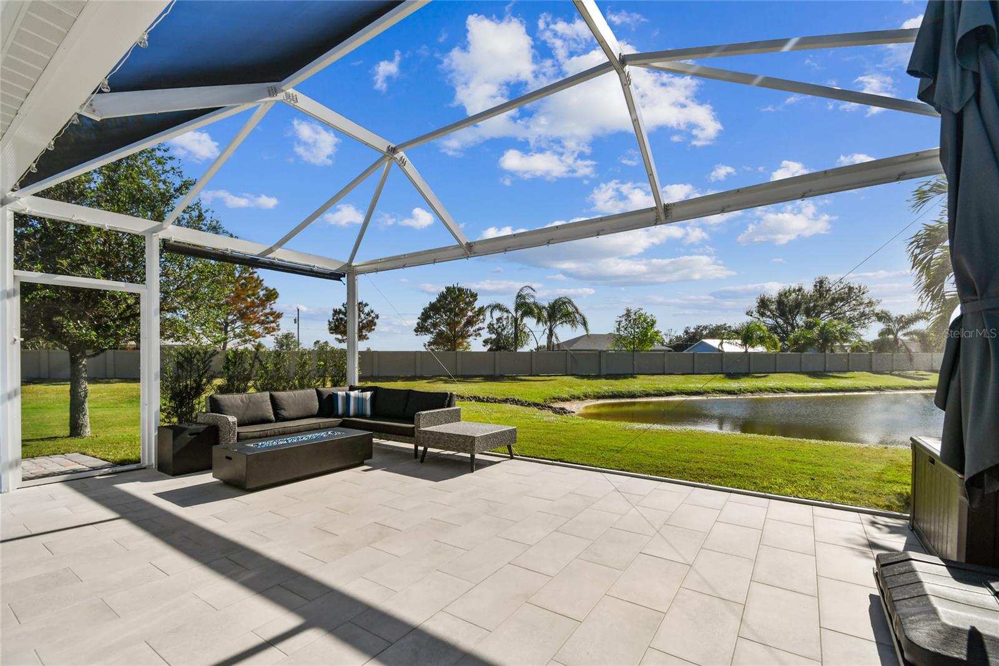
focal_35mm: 15
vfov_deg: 77.3
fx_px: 416
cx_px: 500
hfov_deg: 100.4
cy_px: 333
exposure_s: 1/2500
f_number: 7.1
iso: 100
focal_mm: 10
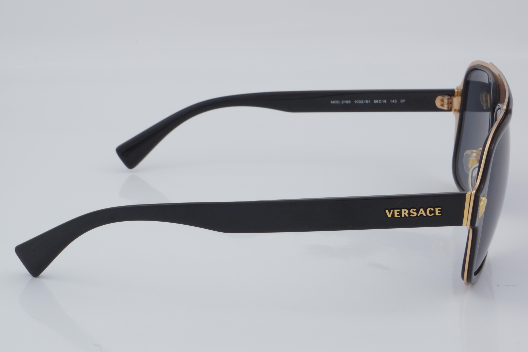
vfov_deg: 18.2
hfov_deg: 27.0
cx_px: 264
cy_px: 176
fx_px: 1100
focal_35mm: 75
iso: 100
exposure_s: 1/4
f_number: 32
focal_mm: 50
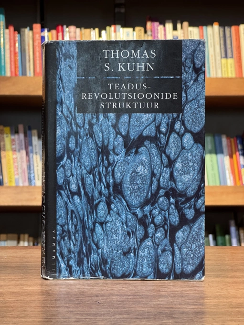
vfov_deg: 25.3
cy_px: 162
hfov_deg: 19.1
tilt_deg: -0.1
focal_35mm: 77
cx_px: 122
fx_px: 723
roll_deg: -0.6
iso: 250
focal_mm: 9
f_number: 2.8
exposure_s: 1/60
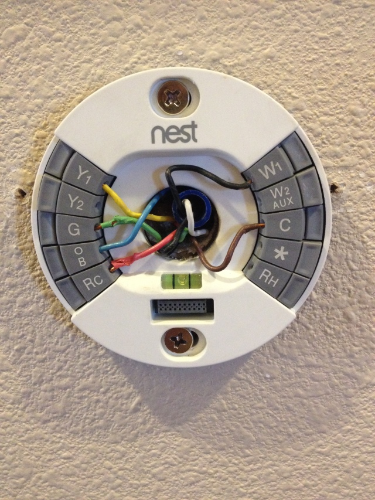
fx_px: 505
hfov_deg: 40.7
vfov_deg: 52.6
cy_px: 250
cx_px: 188
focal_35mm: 35
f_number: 2.4
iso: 320
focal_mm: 4.28
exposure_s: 1/17
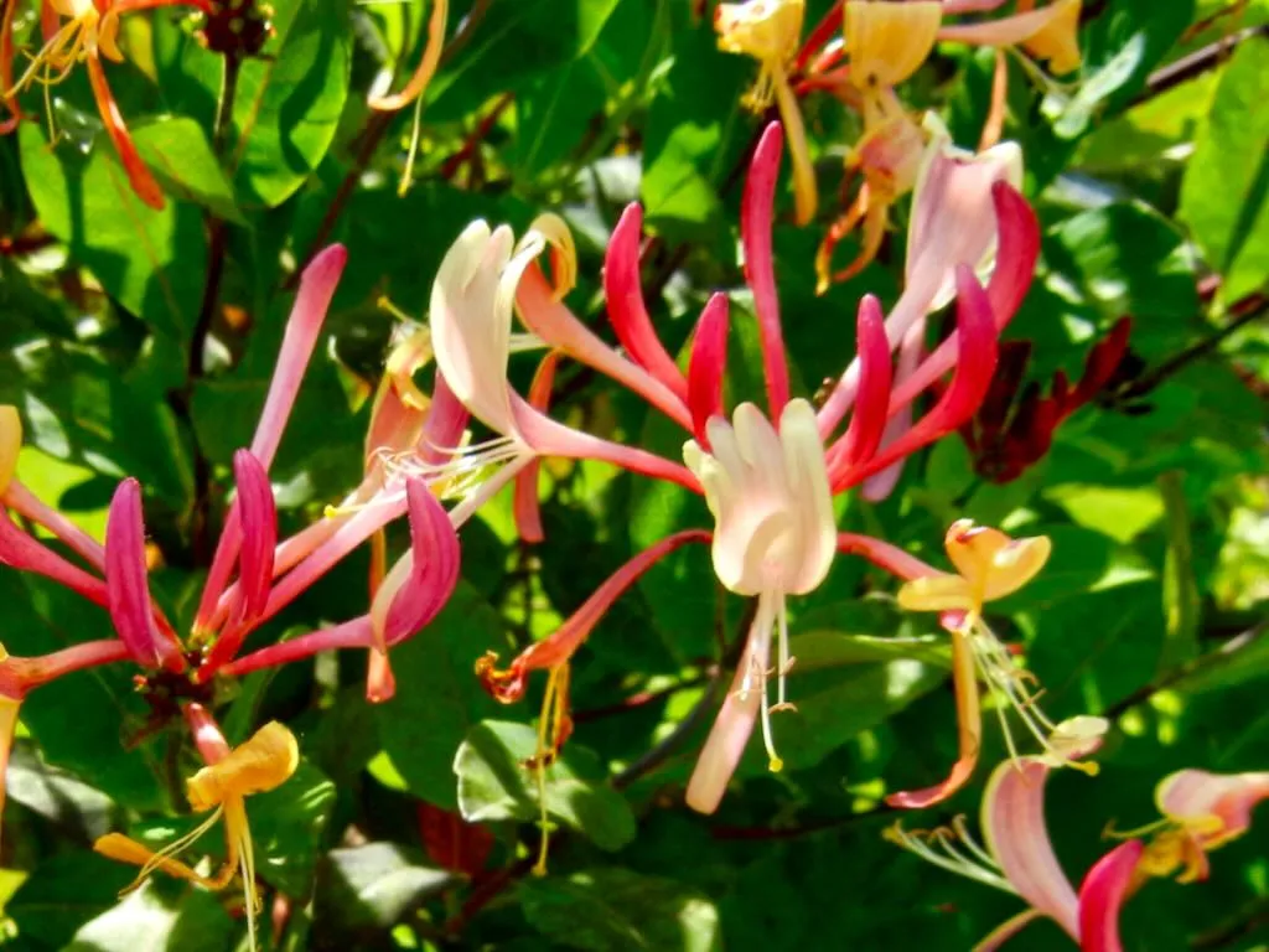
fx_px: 1100
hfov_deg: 60.0
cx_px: 634
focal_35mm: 30
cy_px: 476
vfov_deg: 46.8
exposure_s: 1/951
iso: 160
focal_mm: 5.4
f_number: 3.5
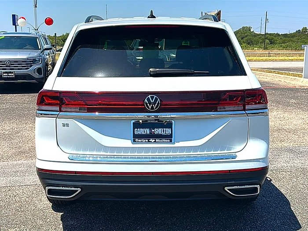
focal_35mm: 40
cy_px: 116
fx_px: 356
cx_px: 154
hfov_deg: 46.8
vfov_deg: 36.0
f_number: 1.78
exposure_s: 1/6289
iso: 80
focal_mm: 6.86
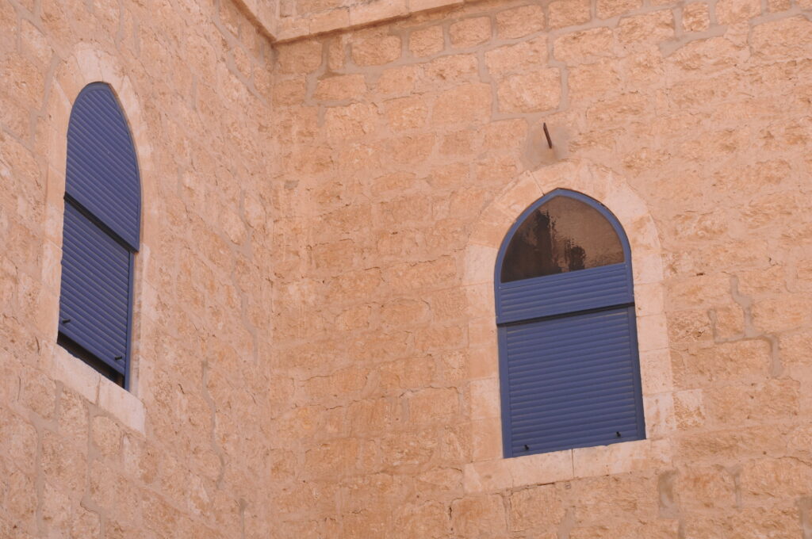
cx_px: 406
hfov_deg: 21.9
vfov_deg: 14.7
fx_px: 2095
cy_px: 270
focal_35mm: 93
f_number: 10
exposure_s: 1/160
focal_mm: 62
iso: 400
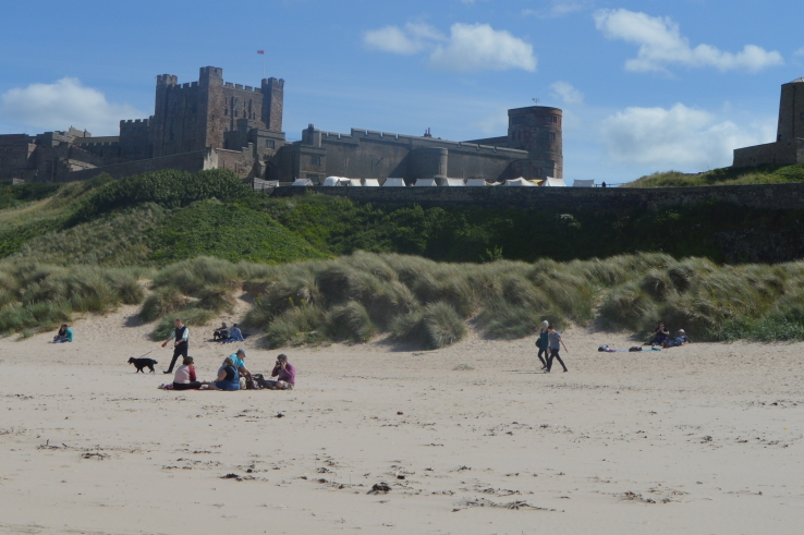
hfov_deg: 30.8
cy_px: 27
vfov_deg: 20.4
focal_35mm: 65
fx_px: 1451
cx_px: 296
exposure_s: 1/400
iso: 100
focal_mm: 20
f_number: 10
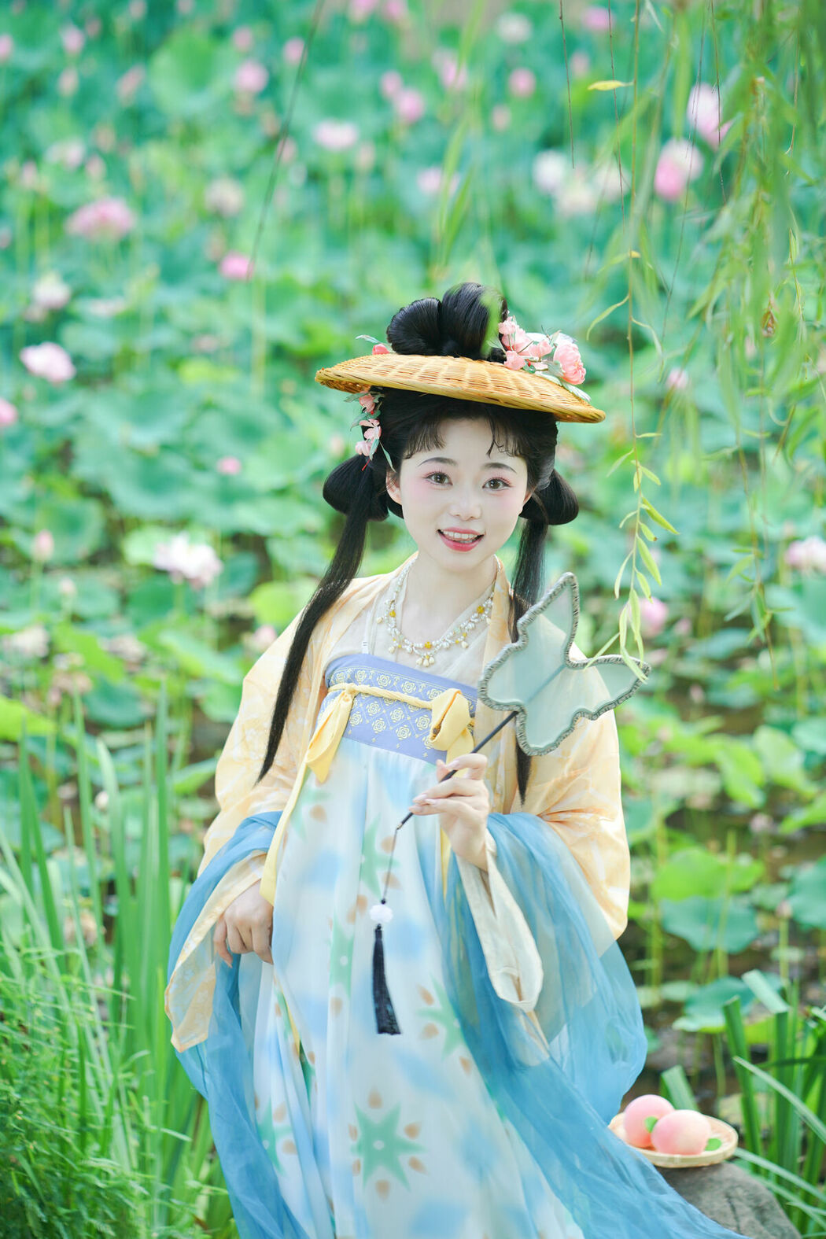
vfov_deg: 23.9
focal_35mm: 85
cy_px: 620
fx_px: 2925
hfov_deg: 16.1
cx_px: 413
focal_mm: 85
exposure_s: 1/320
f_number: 2.8
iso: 200
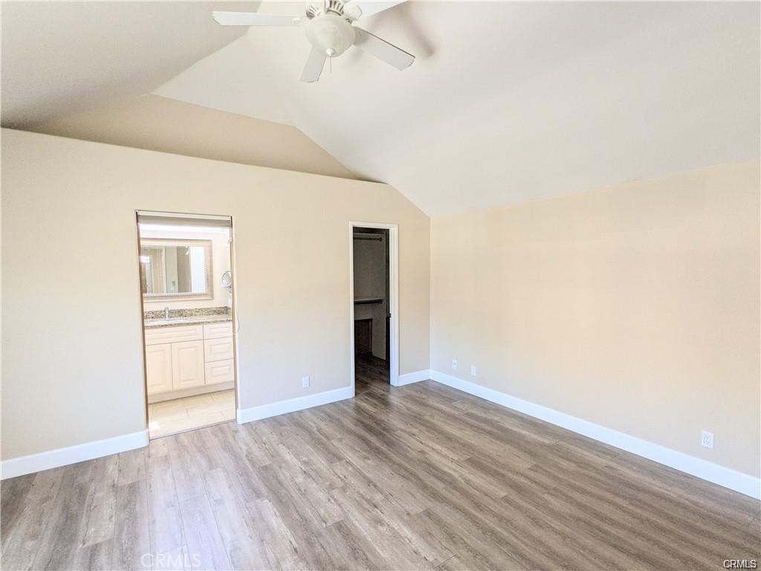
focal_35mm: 16
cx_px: 380
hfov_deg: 94.5
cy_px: 286
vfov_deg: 78.1
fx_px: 352
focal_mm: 2.22
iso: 171
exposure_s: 1/90.1
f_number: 2.2
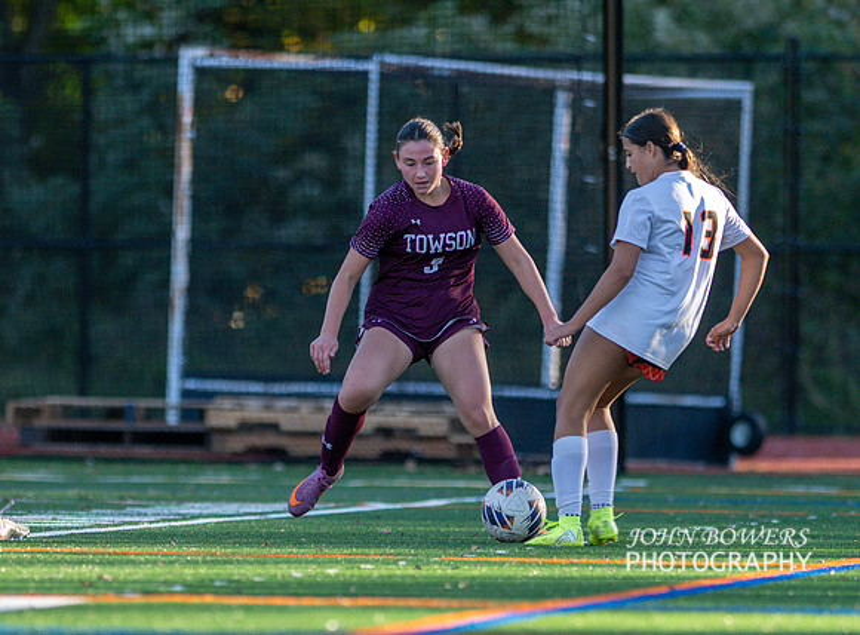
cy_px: 405
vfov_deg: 2.3
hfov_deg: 3.1
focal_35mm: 645
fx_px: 15944
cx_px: 278
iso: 500
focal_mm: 300
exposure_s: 1/1600
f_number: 2.8
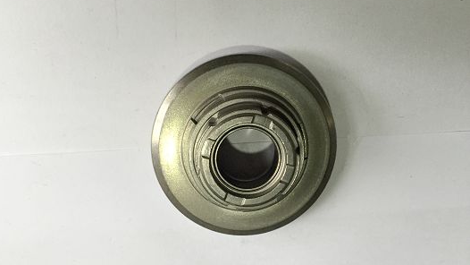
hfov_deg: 61.0
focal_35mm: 32
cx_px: 233
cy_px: 151
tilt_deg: -77.8
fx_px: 399
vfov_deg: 36.6
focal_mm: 4.15
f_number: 2.2
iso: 50
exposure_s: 1/30
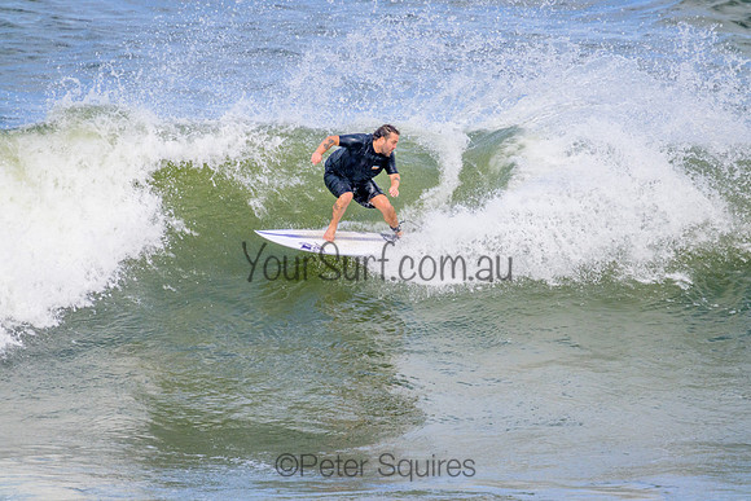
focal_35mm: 800
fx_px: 16692
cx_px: 376
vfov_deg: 1.7
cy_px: 250
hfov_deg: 2.6
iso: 1400
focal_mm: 800
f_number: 11
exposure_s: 1/2000
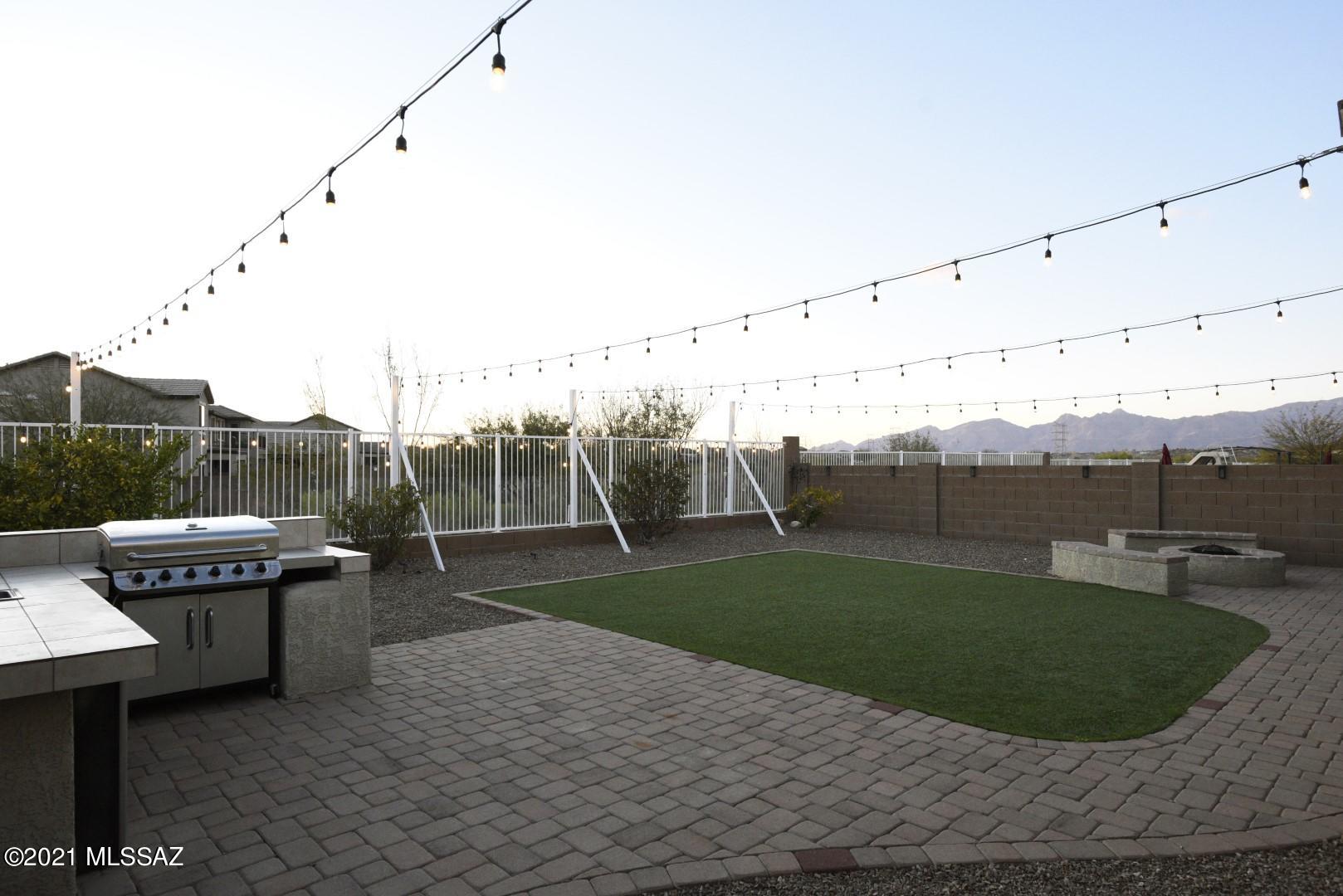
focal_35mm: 20
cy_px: 448
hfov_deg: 84.0
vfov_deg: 62.0
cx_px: 672
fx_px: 746
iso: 4500
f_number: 6.3
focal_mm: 20
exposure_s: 1/500
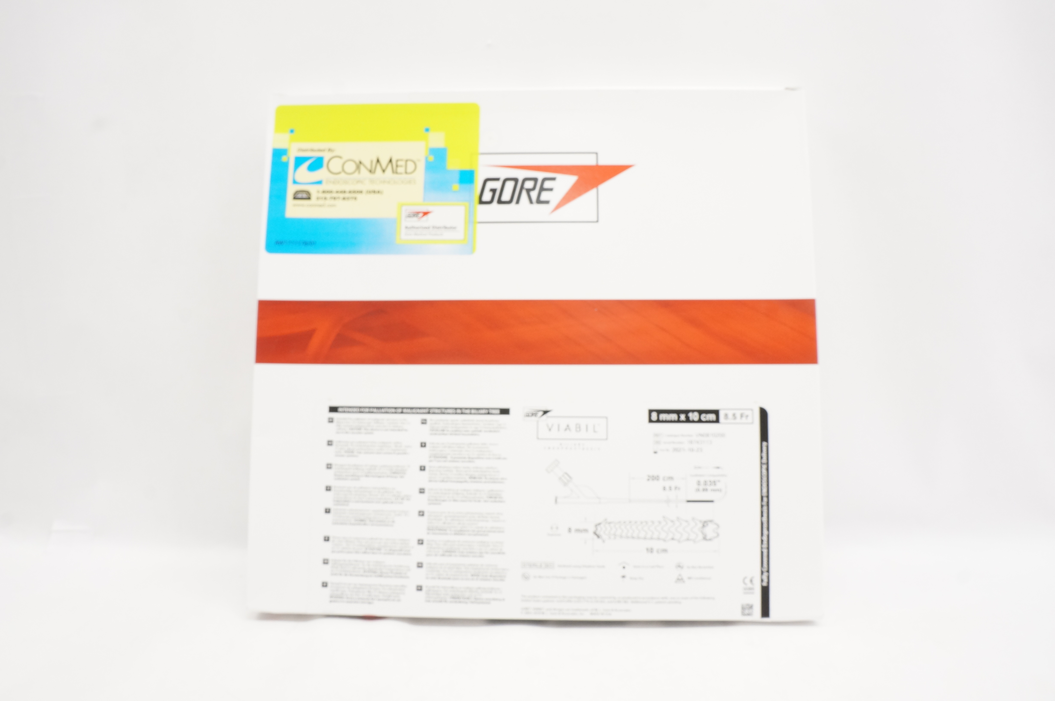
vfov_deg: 47.8
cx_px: 528
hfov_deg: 67.4
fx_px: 790
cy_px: 350
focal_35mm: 27
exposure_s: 1/25
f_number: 11
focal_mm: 18
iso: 800
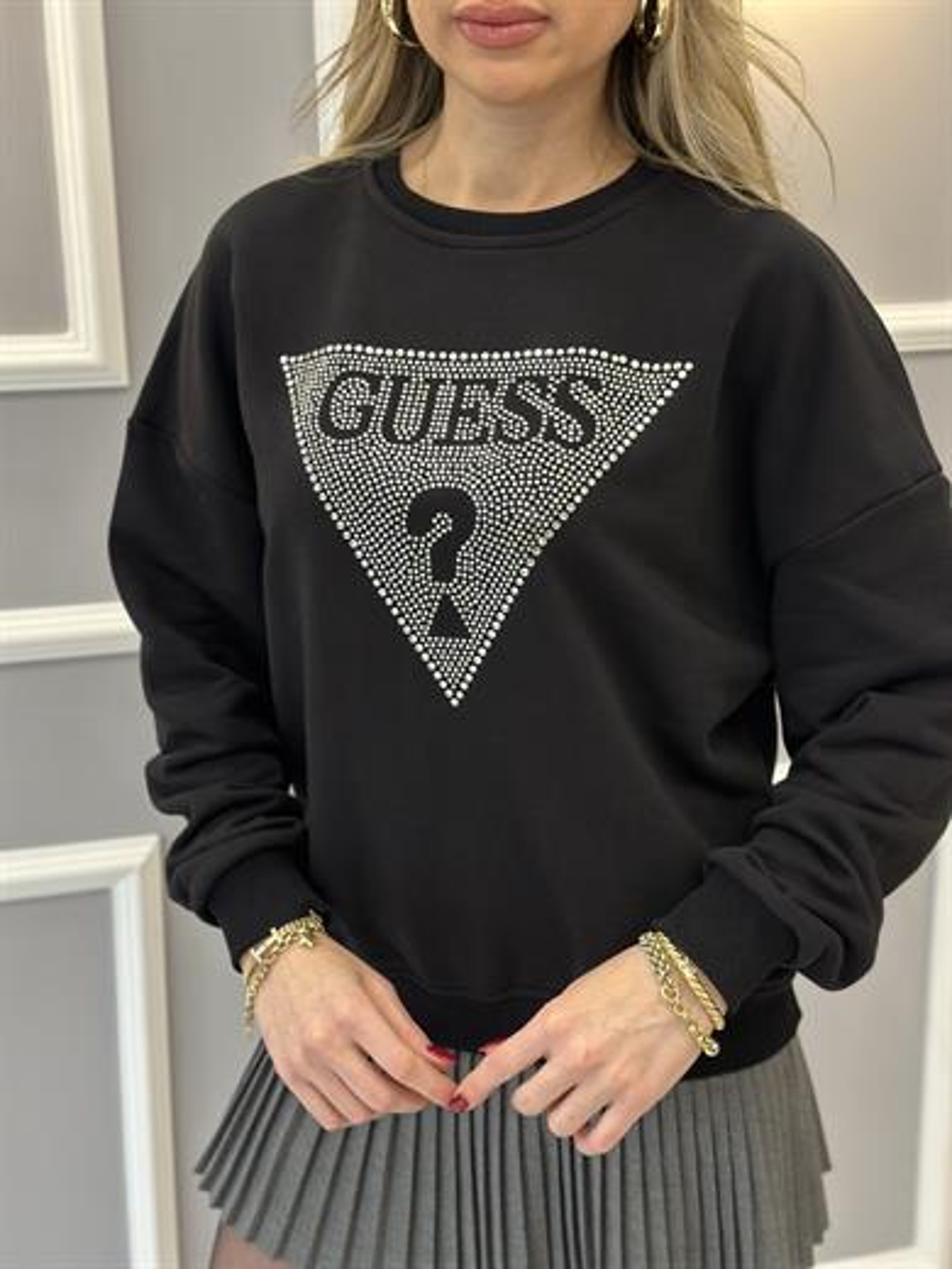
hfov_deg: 30.3
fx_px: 1760
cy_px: 634
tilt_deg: -14.8
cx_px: 476
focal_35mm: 48
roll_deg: -0.5
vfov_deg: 39.7
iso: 125
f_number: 1.78
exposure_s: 1/100
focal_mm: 6.86
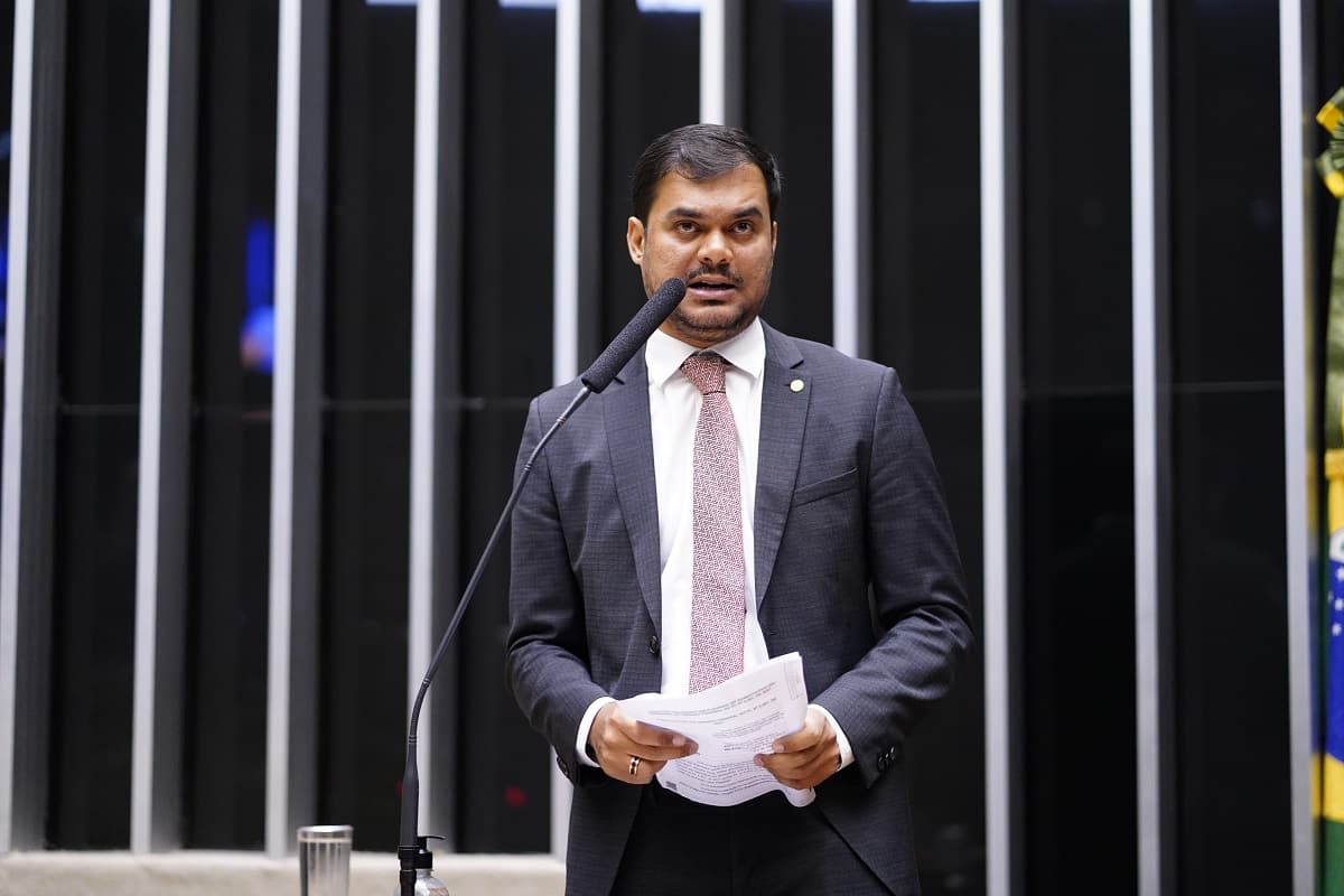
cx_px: 672
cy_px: 448
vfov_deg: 16.1
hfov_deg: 23.9
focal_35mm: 85
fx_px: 3173
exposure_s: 1/250
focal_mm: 85
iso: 3200
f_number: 1.8
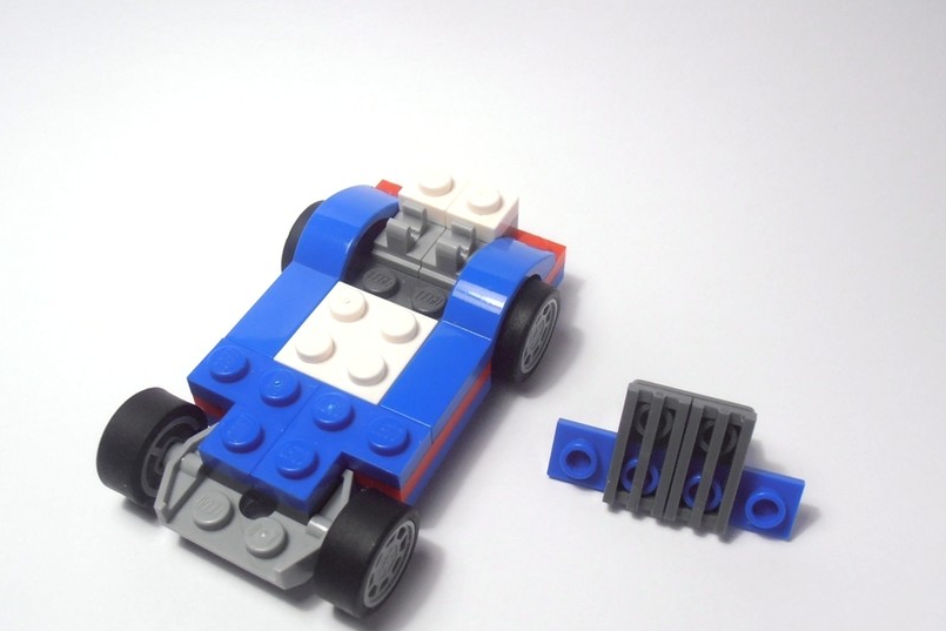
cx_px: 475
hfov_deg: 45.4
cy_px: 377
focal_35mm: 43
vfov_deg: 31.1
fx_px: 1130
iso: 80
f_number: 3.9
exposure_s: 1/80
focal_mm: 6.61
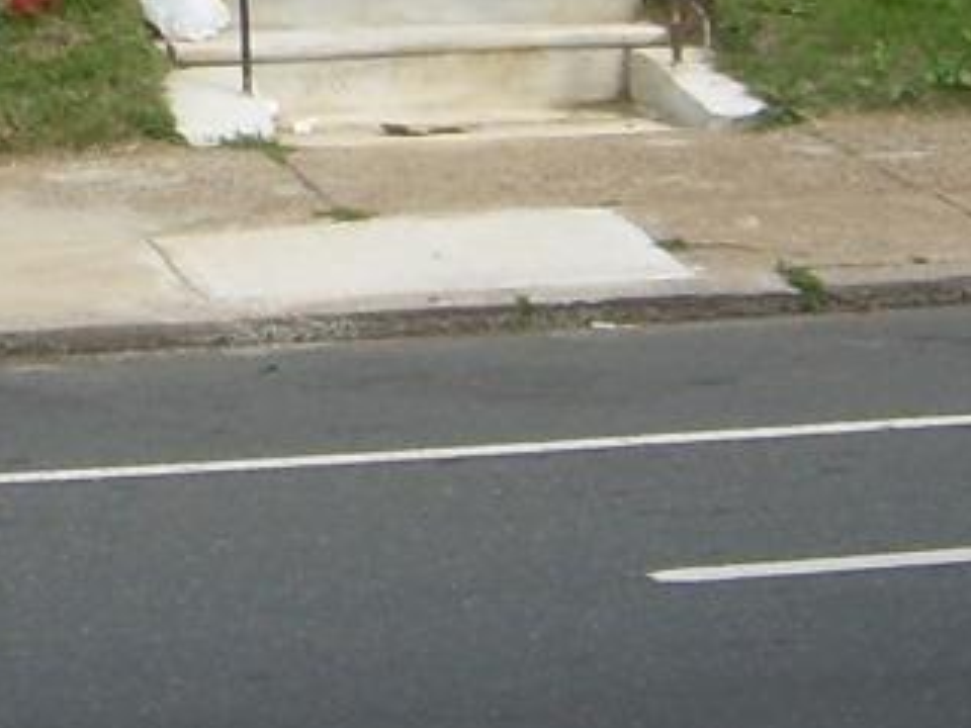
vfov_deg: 8.5
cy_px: -258
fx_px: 4797
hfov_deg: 11.5
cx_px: 112
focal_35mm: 171
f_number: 2.8
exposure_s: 1/420
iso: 50
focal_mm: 6.3
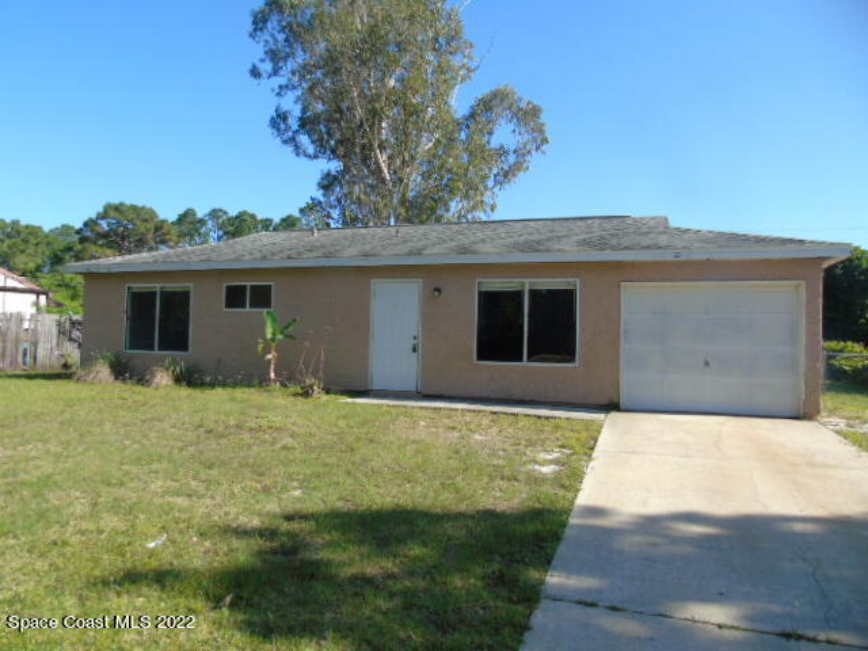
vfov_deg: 54.9
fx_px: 627
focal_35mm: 25
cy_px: 326
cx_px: 434
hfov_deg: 69.4
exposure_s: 1/500
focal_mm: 4.4
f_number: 3.4
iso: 80
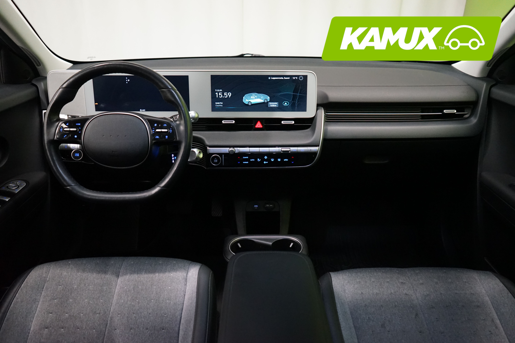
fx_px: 401
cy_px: 172
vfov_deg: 46.4
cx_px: 258
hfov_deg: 65.5
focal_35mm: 28
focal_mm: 28
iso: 5000
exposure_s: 1/60
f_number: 4
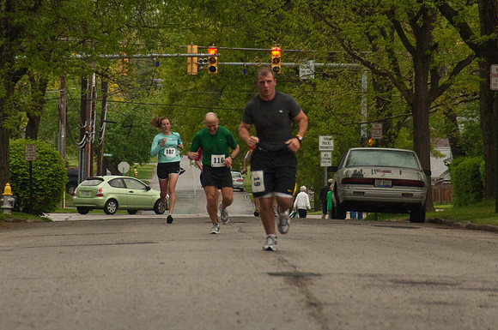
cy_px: 165
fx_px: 4144
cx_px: 249
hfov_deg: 6.9
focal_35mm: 300
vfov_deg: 4.6
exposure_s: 1/250
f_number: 6.3
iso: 800
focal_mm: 200
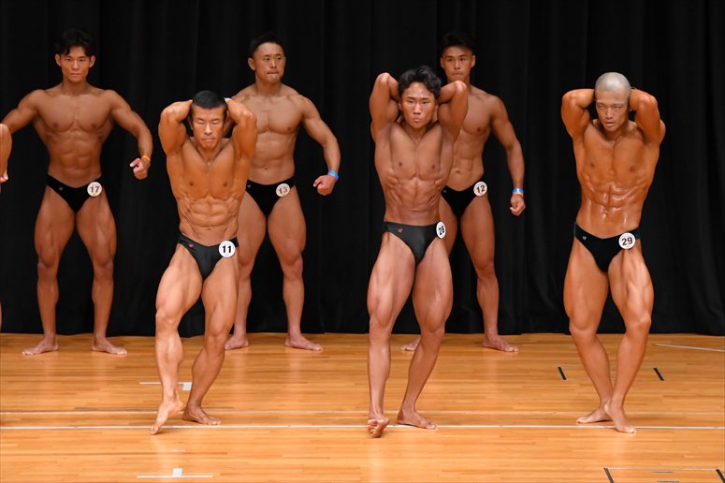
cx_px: 362
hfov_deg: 8.1
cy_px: 242
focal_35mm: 255
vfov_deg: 5.4
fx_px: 5133
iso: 4000
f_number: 5.6
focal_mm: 170
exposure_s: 1/400
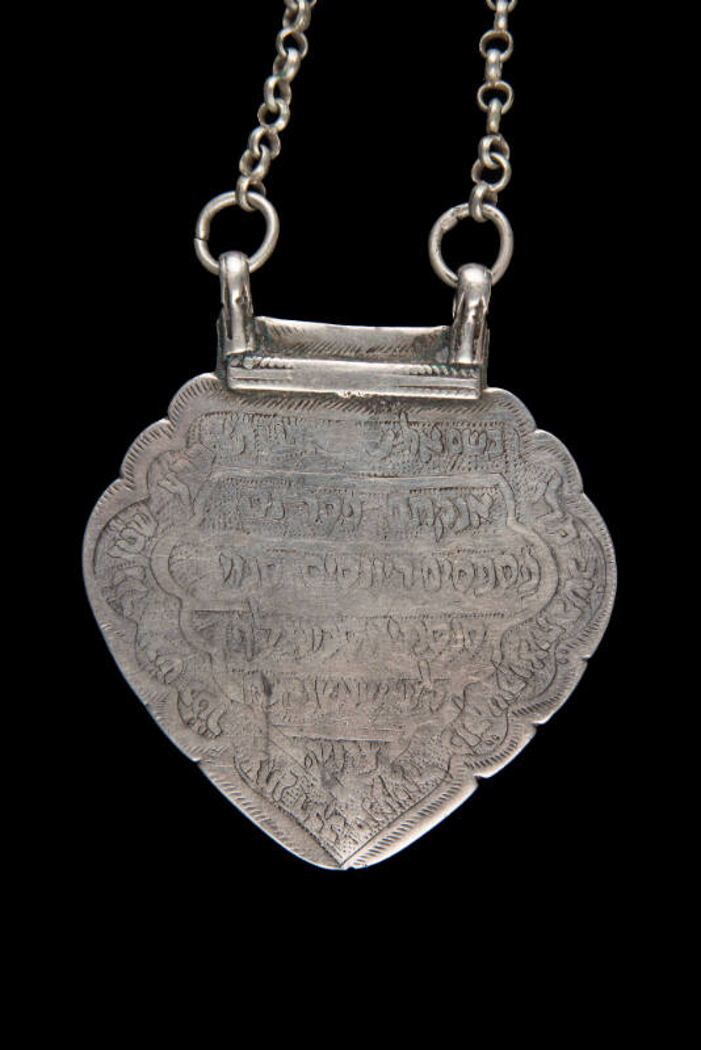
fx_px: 1926
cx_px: 350
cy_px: 525
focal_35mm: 66
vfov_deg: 30.5
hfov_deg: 20.6
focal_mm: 66
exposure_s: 1/2.5
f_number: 11
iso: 100
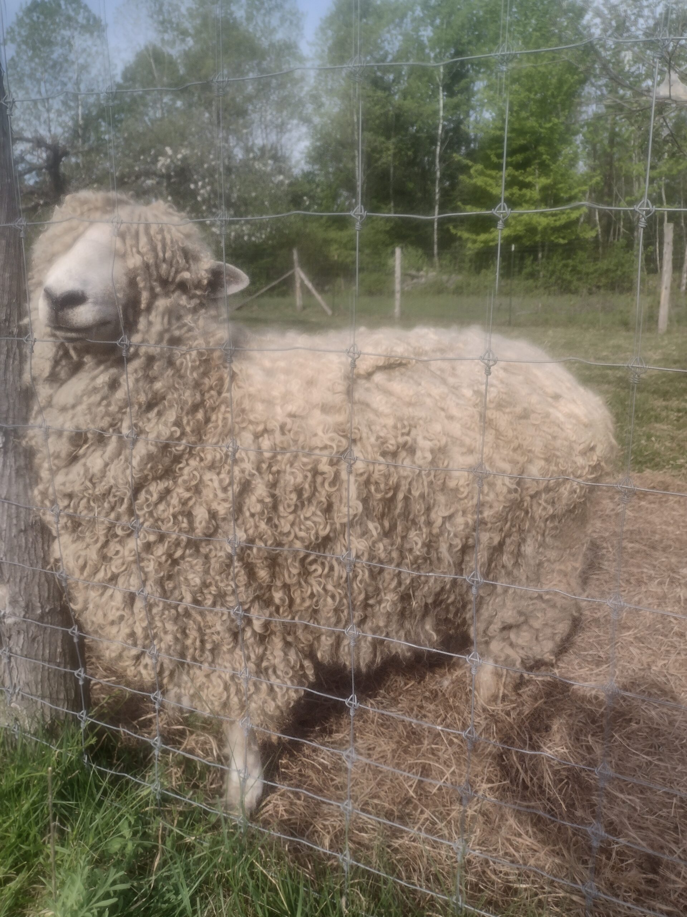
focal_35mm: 27
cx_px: 344
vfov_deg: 65.3
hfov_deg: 51.4
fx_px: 714
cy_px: 458
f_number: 1.7
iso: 100
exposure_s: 1/1197
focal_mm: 4.71
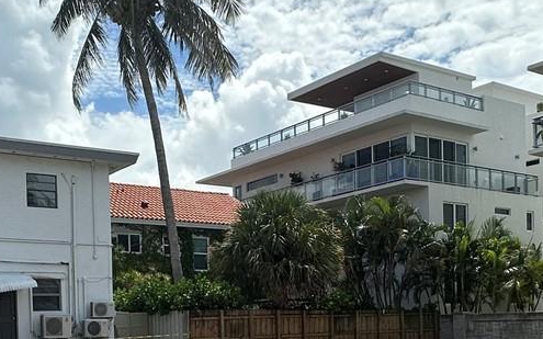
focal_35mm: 48
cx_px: 195
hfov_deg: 41.5
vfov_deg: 25.4
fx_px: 710
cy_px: 349
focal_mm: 2.22
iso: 50
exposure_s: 1/2451
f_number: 2.2
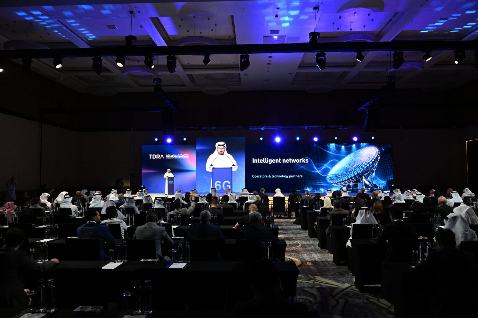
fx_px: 352
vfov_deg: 48.7
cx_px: 239
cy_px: 159
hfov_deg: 68.4
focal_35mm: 26
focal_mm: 26.5
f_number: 9
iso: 6400
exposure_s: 1/160
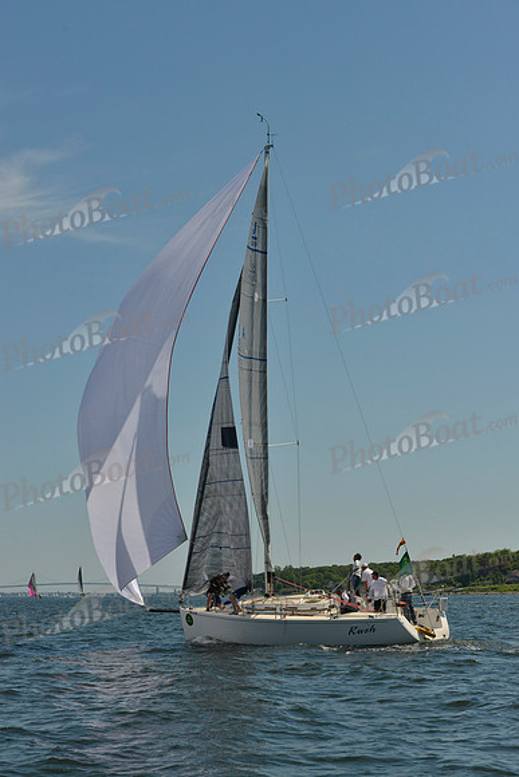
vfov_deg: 20.0
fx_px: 2204
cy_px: 388
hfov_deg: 13.4
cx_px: 260
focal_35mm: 102
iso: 280
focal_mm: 102
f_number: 10
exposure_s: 1/1600
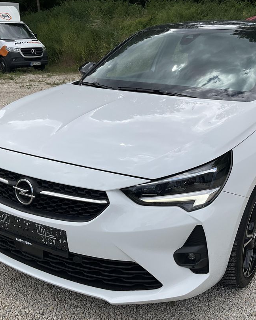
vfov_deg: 43.8
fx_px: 398
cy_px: 174
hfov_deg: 35.3
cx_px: 170
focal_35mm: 42
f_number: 1.8
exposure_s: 1/1848
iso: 25
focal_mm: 3
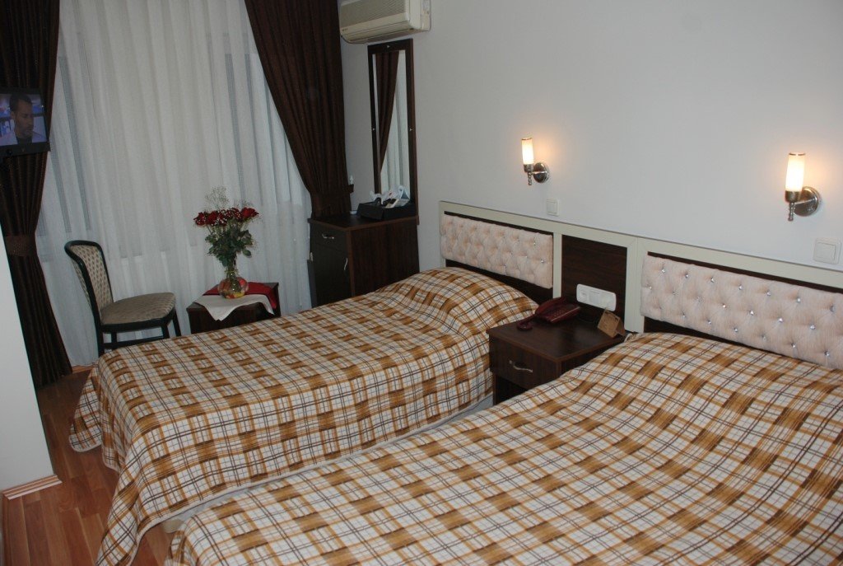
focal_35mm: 30
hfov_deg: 61.8
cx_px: 422
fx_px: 704
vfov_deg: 43.8
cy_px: 283
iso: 200
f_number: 3.8
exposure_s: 1/60
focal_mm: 20
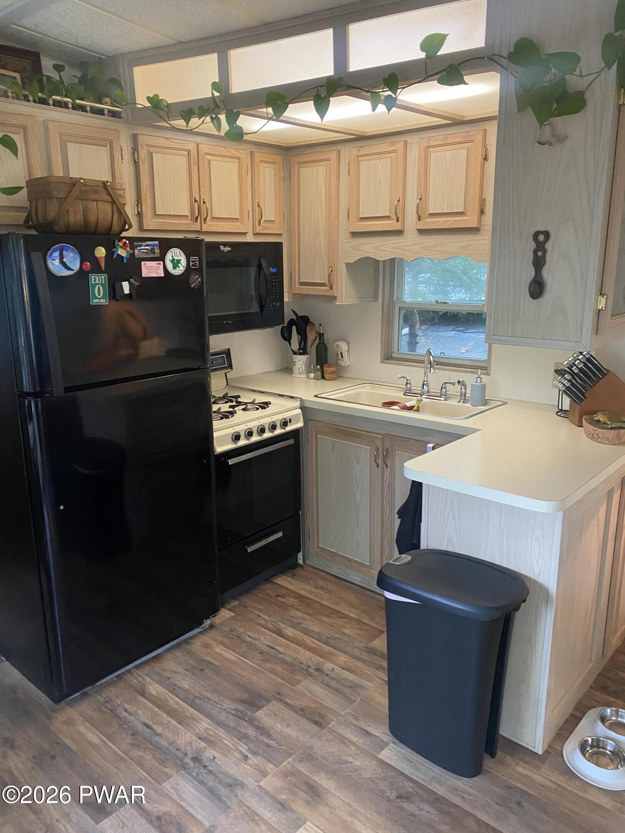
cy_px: 416
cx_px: 312
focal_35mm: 26
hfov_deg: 53.1
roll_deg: -0.5
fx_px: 626
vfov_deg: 67.3
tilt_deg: -15.0
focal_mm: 4.25
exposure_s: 1/60
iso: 400
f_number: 1.8
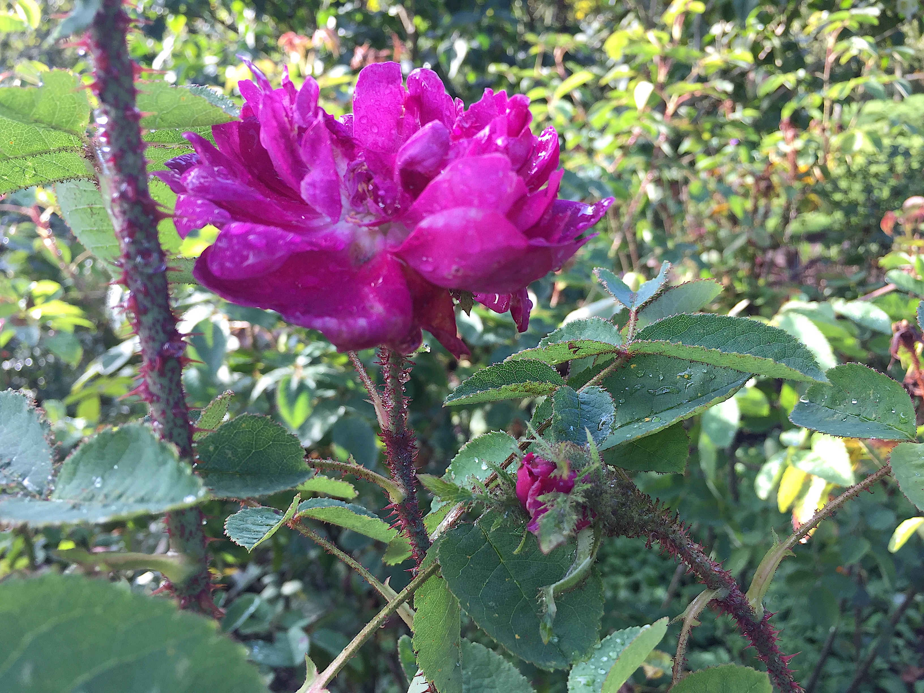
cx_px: 462
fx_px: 774
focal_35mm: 29
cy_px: 346
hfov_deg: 61.7
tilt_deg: -14.9
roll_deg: +7.0
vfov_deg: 48.2
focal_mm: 4.15
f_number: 2.2
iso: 32
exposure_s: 1/106
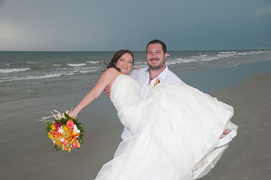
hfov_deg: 46.5
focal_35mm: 42
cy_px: 90
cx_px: 136
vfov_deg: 31.8
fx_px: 316
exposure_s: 1/125
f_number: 5.6
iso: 400
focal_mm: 28
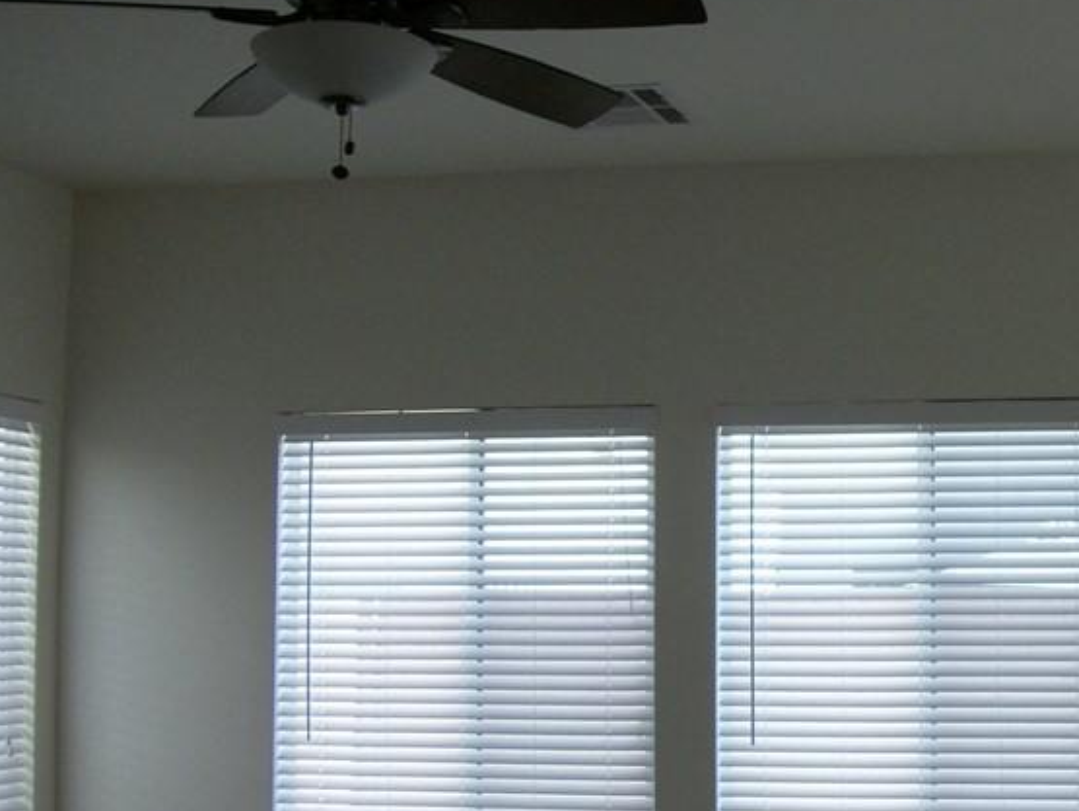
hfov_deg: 31.6
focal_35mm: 59
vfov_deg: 24.8
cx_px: 894
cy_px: 500
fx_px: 1840
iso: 80
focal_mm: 5.7
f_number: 2.9
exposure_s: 1/125
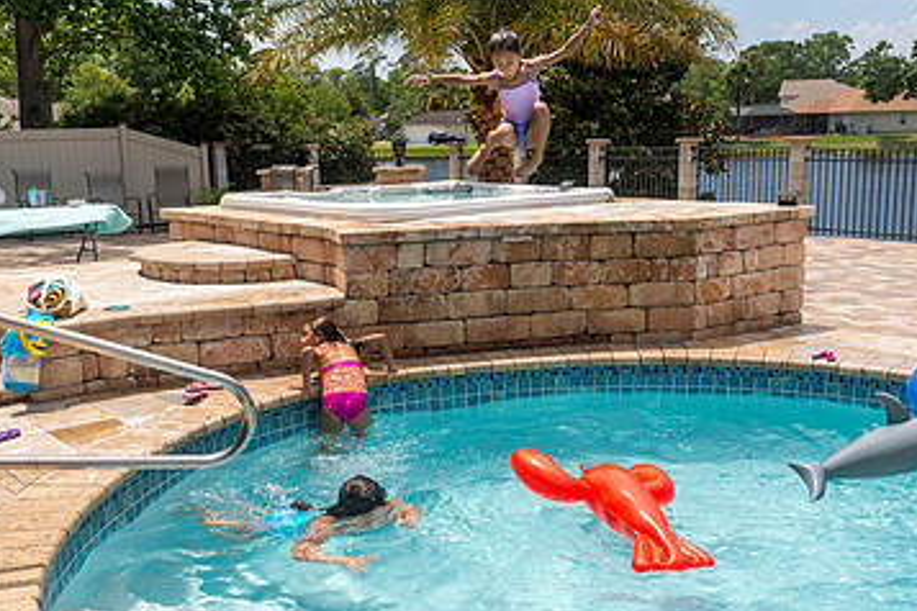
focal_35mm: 39
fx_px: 993
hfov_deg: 49.5
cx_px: 475
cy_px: 330
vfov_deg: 34.2
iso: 100
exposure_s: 1/160
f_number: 9
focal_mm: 24
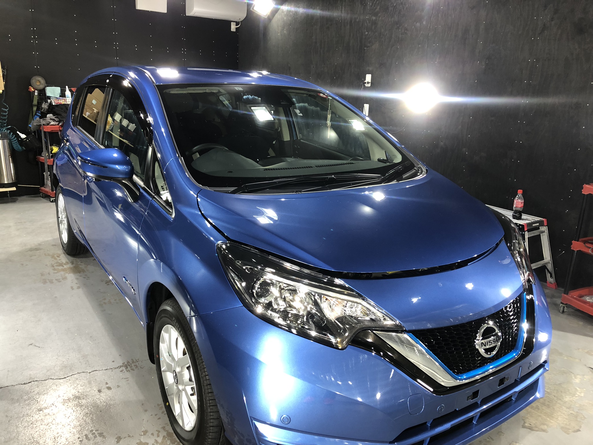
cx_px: 296
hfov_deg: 63.4
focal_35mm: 28
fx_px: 480
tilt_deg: -16.7
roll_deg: -2.6
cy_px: 222
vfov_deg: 49.7
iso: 40
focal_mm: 3.99
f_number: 1.8
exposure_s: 1/15
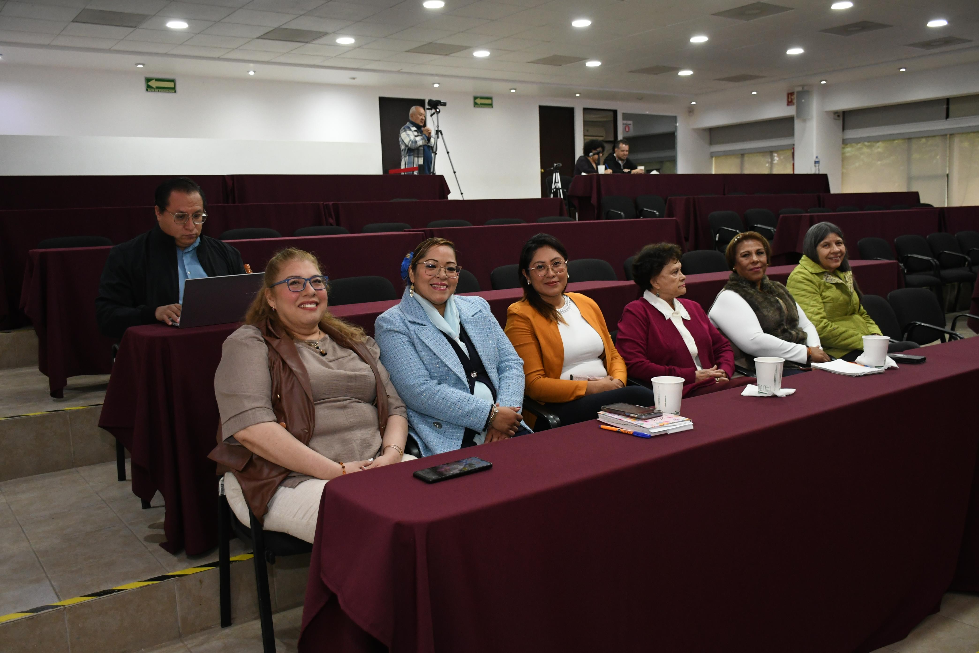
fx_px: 897
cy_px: 326
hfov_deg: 57.2
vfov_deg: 40.0
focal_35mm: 33
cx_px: 490
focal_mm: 22
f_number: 3.5
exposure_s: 1/100
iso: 2000
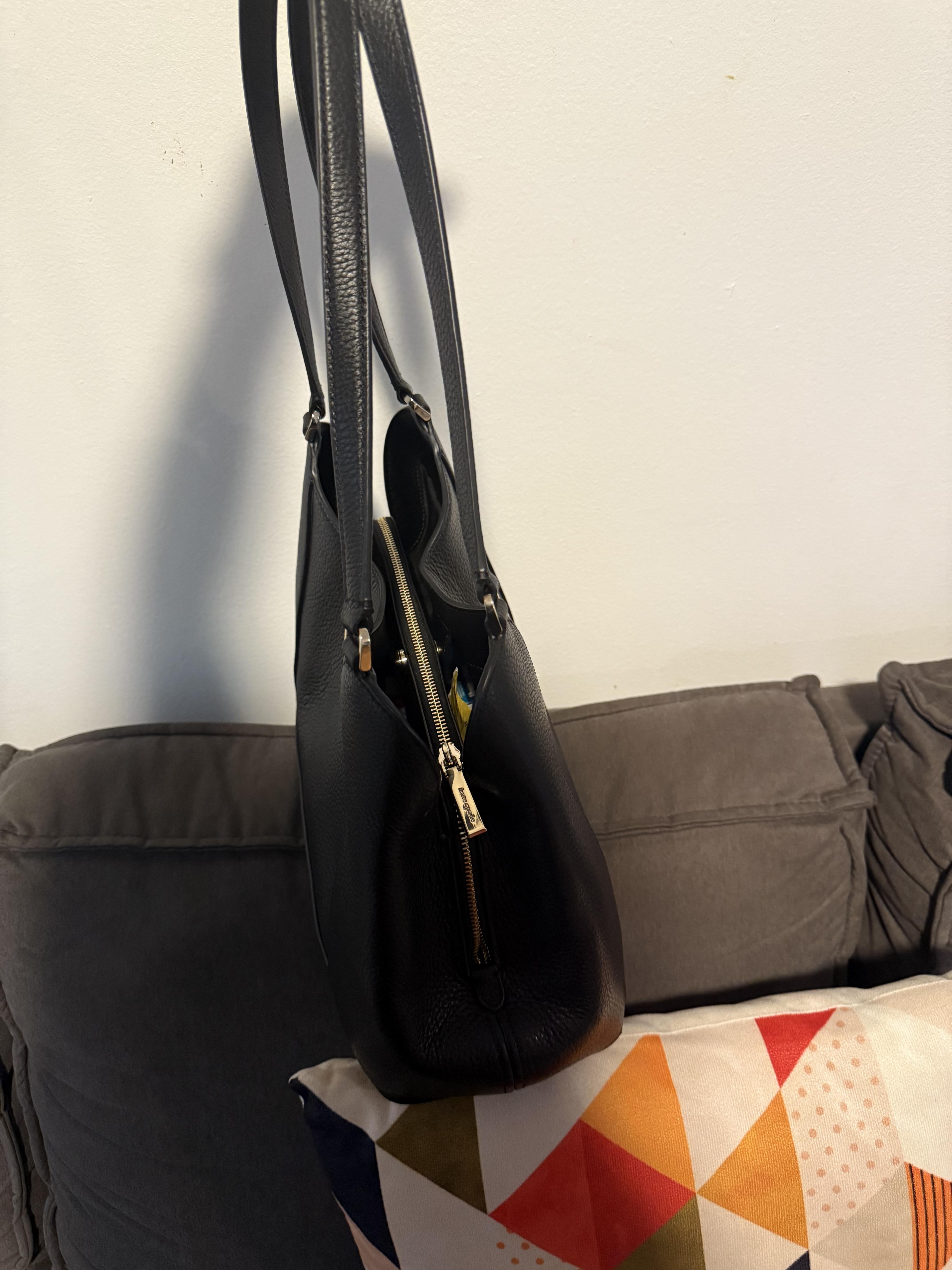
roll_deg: +5.7
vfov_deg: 71.6
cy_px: 635
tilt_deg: -35.7
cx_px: 476
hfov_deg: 56.8
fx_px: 880
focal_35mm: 24
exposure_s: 1/60
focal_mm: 6.76
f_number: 1.78
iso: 500
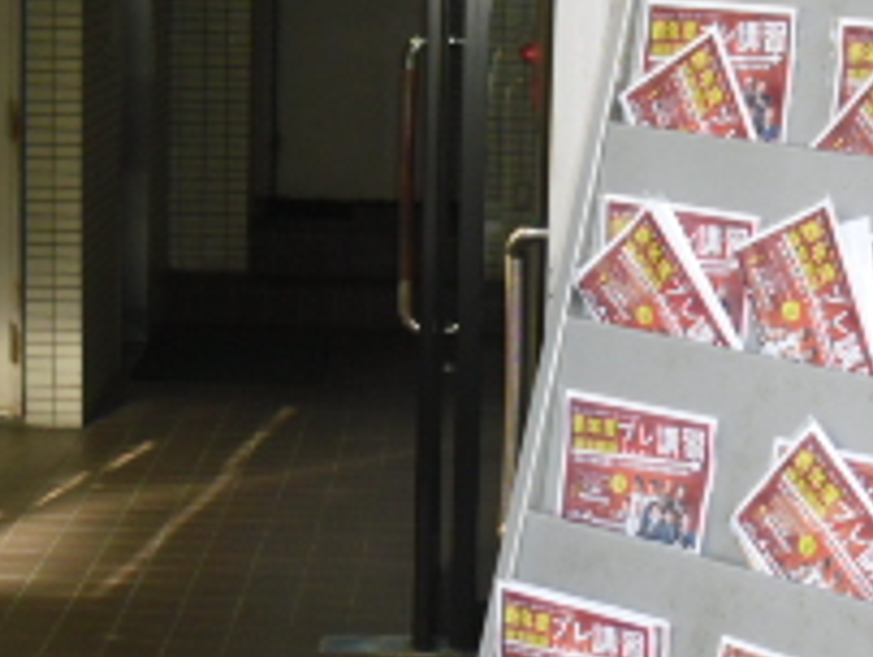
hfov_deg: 17.2
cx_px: 592
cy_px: 398
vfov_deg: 13.0
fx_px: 2878
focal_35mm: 114
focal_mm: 6.3
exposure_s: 1/125
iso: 100
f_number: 3.1
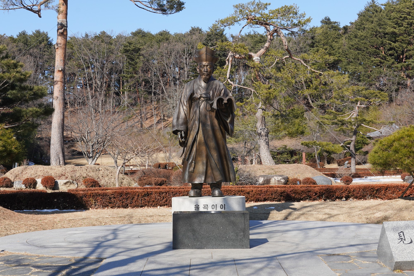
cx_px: 207
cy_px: 138
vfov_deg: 41.1
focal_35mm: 32
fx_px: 368
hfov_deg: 58.7
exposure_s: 1/100
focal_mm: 32
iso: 100
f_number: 13
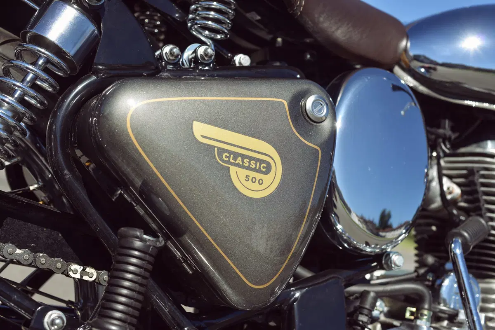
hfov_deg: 39.6
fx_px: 688
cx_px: 248
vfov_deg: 27.0
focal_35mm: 50
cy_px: 165
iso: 100
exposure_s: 1/500
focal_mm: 50
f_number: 6.3
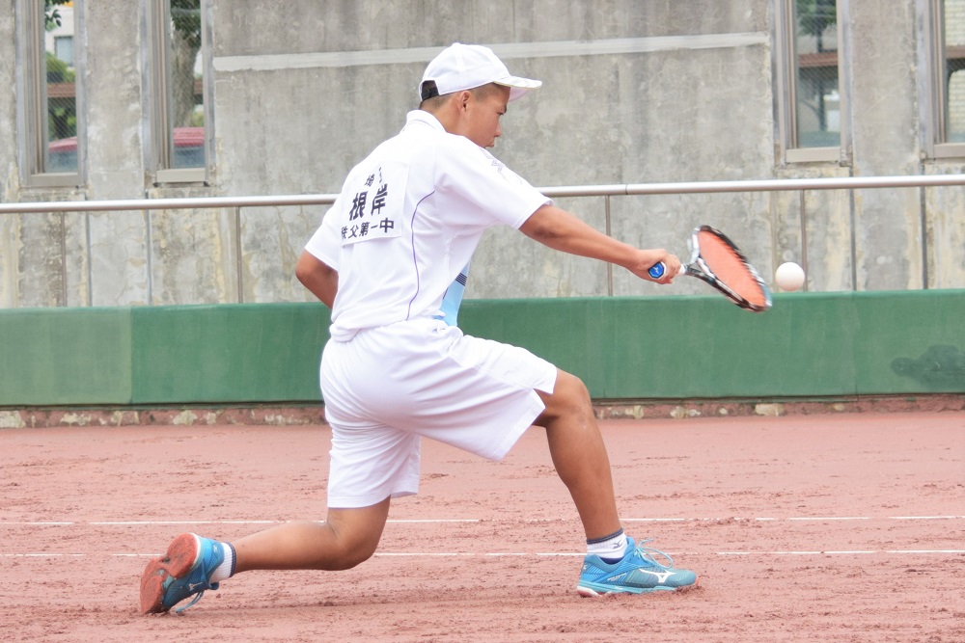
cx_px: 482
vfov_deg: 15.7
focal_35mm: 87
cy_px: 322
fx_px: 2332
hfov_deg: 23.4
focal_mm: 58
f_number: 4.5
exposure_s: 1/1600
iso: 400
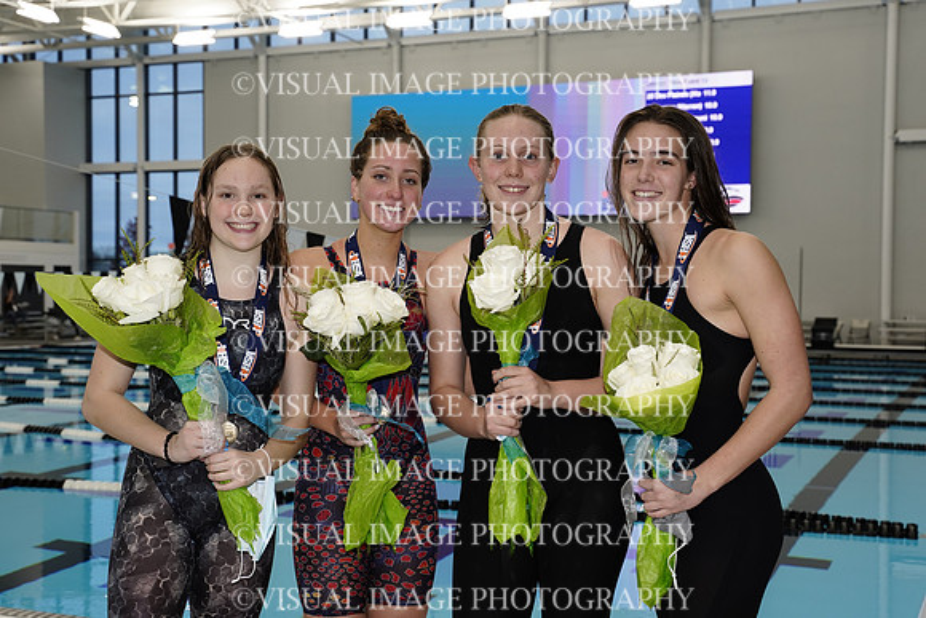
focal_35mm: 50
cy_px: 309
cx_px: 463
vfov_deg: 27.0
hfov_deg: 39.6
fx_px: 1286
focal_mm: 50
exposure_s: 1/200
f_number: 5.6
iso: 1600
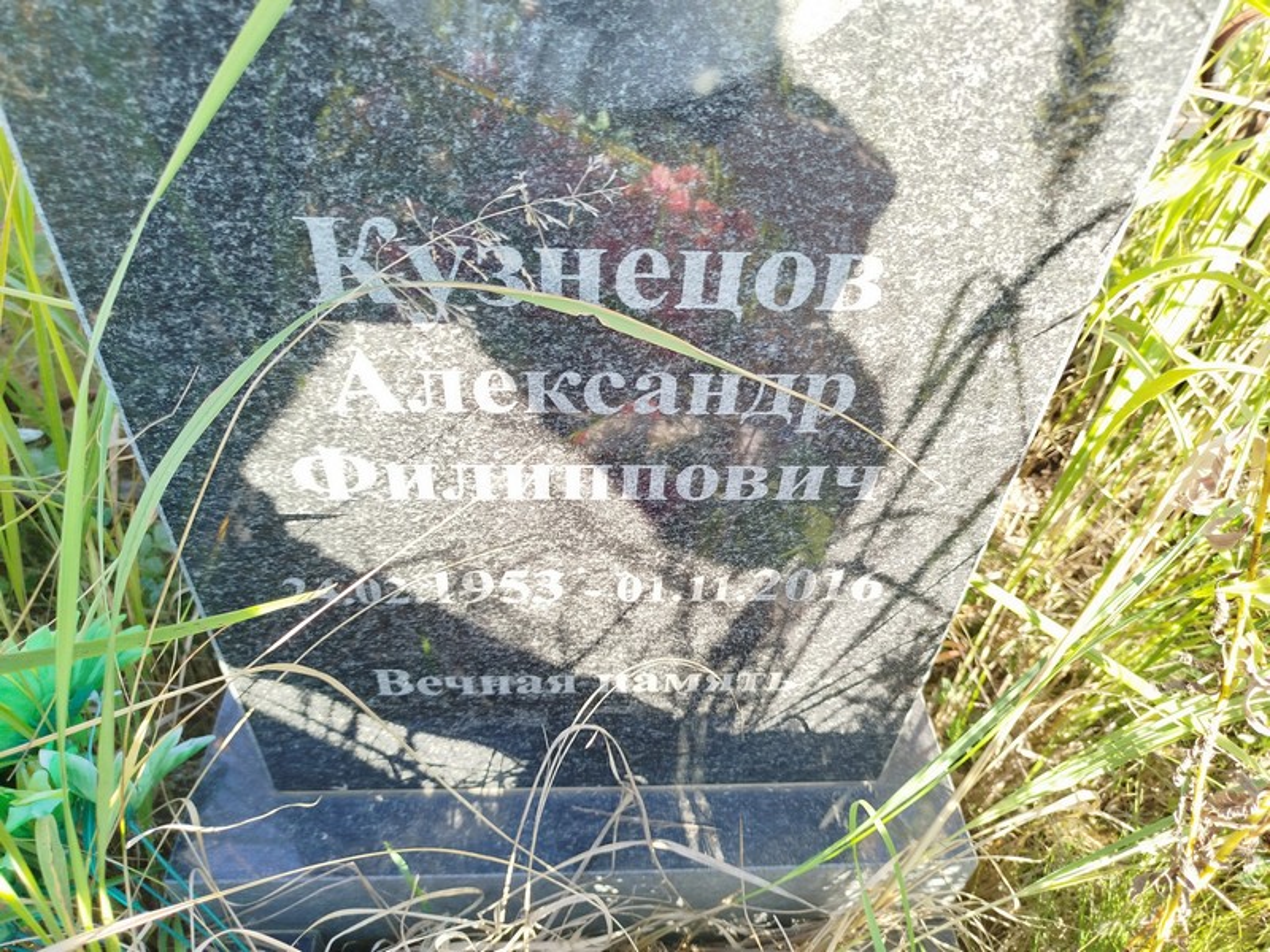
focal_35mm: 24
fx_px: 881
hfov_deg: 71.6
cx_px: 635
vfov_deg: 56.8
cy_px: 476
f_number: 1.7
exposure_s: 1/100
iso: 50
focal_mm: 5.31
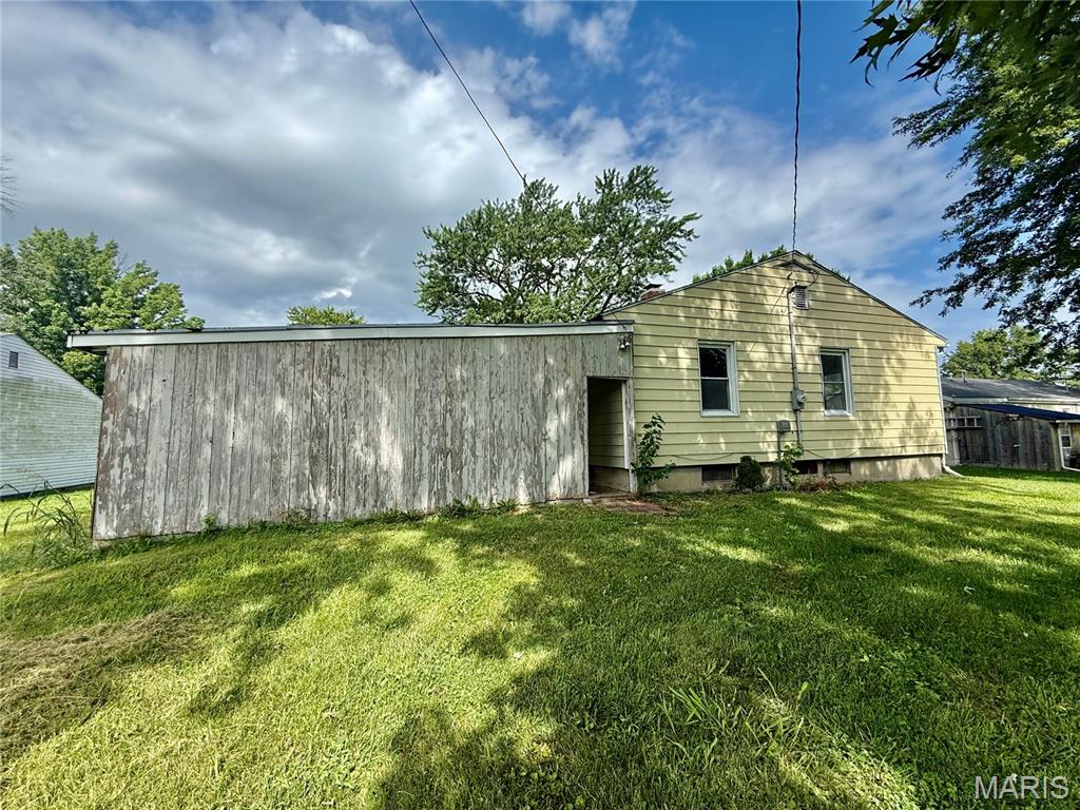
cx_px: 540
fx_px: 437
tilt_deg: +4.6
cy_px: 405
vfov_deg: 85.7
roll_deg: +1.3
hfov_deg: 102.1
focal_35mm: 14
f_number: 2.2
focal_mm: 2.22
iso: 64
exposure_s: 1/1050
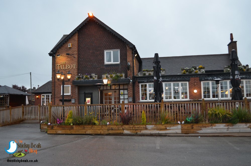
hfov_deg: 57.3
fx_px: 230
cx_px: 126
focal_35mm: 33
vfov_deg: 39.8
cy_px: 83
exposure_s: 1/60
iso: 560
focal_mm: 22
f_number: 4
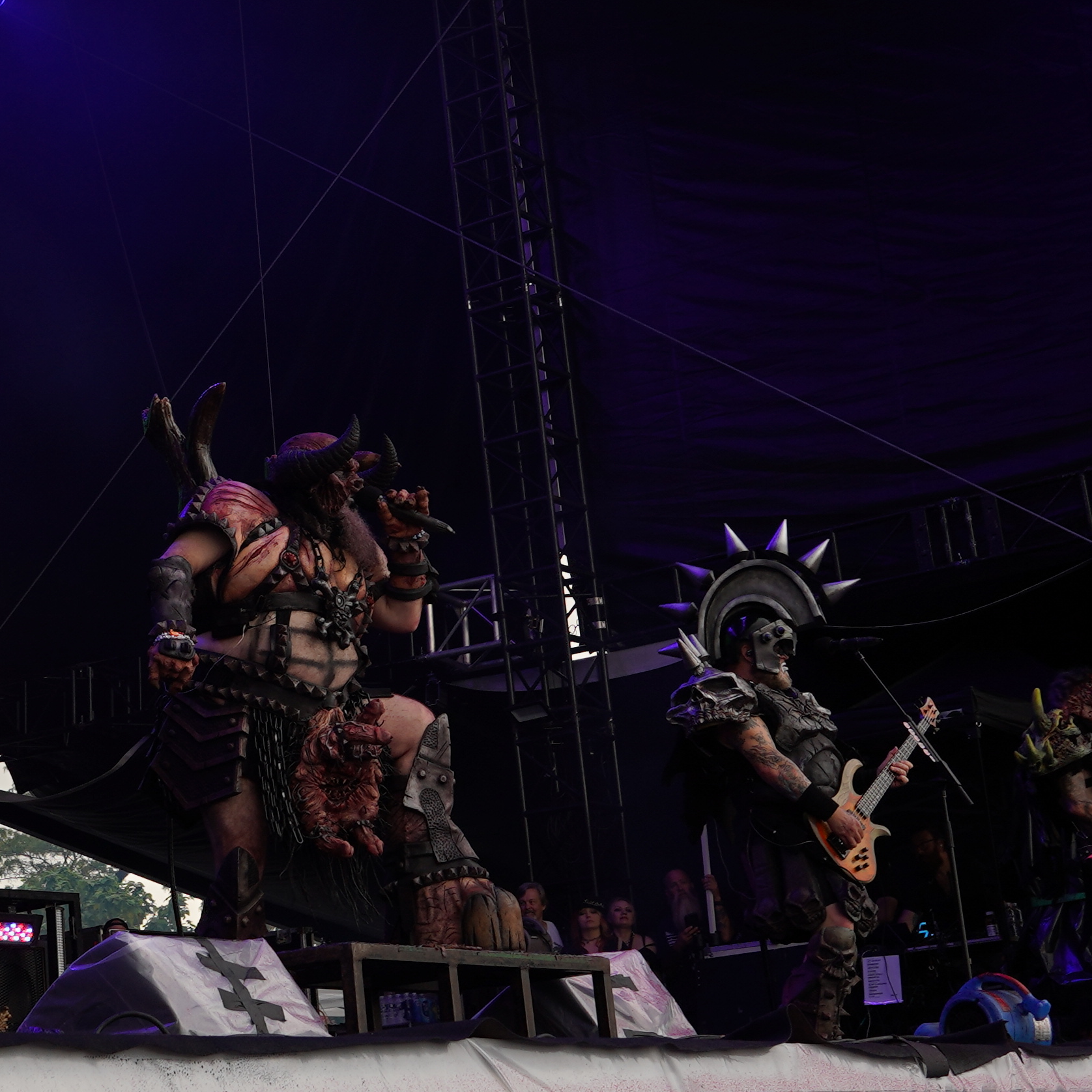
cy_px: 388
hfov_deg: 23.1
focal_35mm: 73
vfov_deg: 23.6
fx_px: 2605
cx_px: 119
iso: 100
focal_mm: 24
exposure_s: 1/80
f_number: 6.3
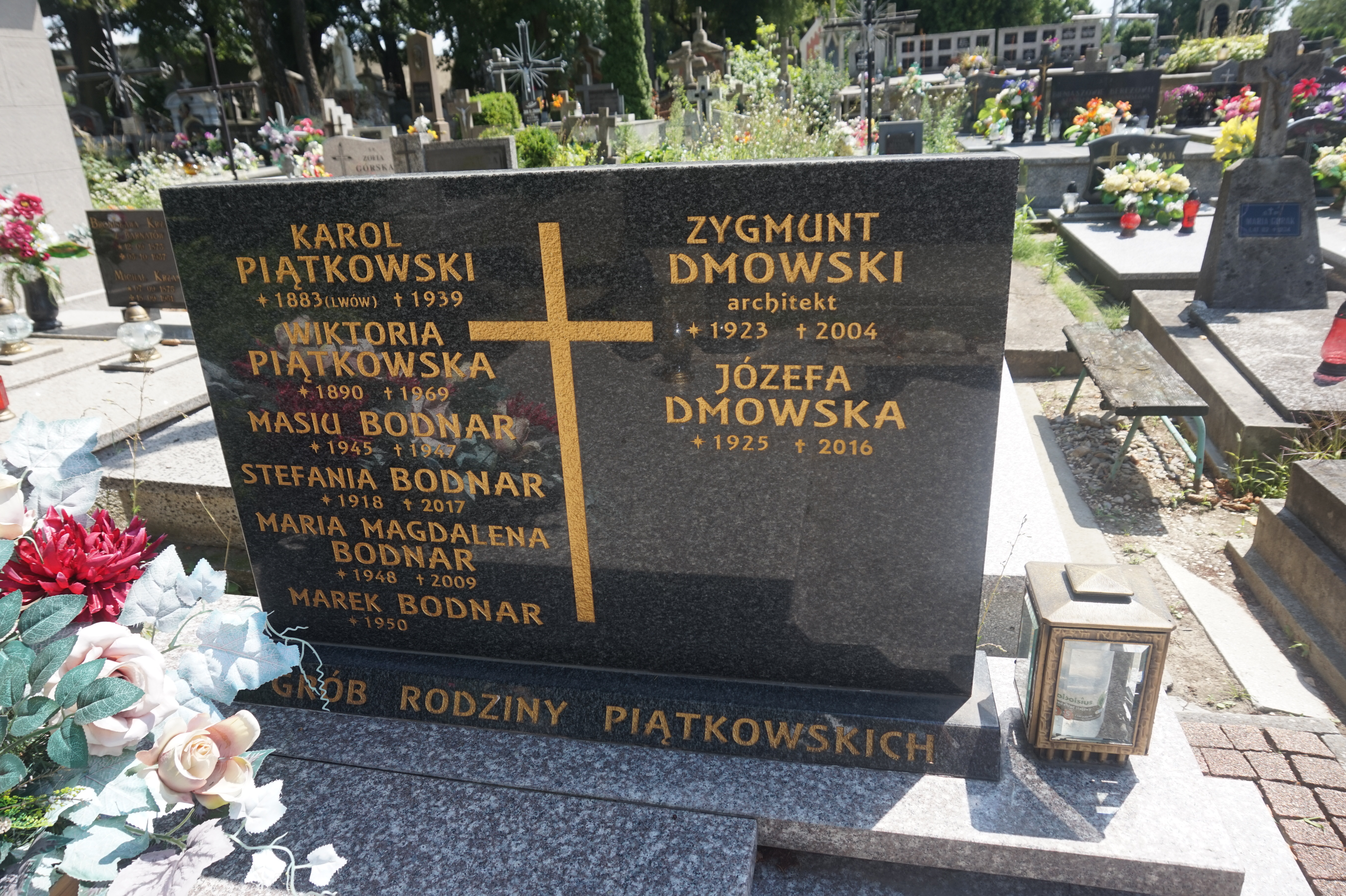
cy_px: 448
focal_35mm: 24
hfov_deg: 73.8
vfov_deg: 53.1
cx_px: 673
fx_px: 897
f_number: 5.6
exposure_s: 1/200
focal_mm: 16
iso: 100
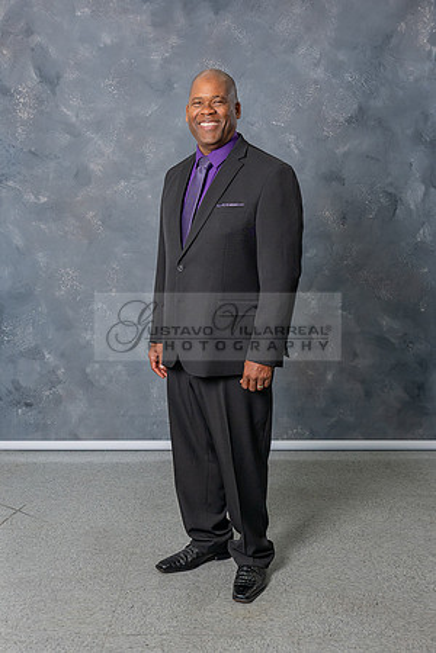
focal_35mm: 48
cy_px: 309
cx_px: 192
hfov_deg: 28.1
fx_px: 871
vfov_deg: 41.2
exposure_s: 1/200
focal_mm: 24
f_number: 4
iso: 200
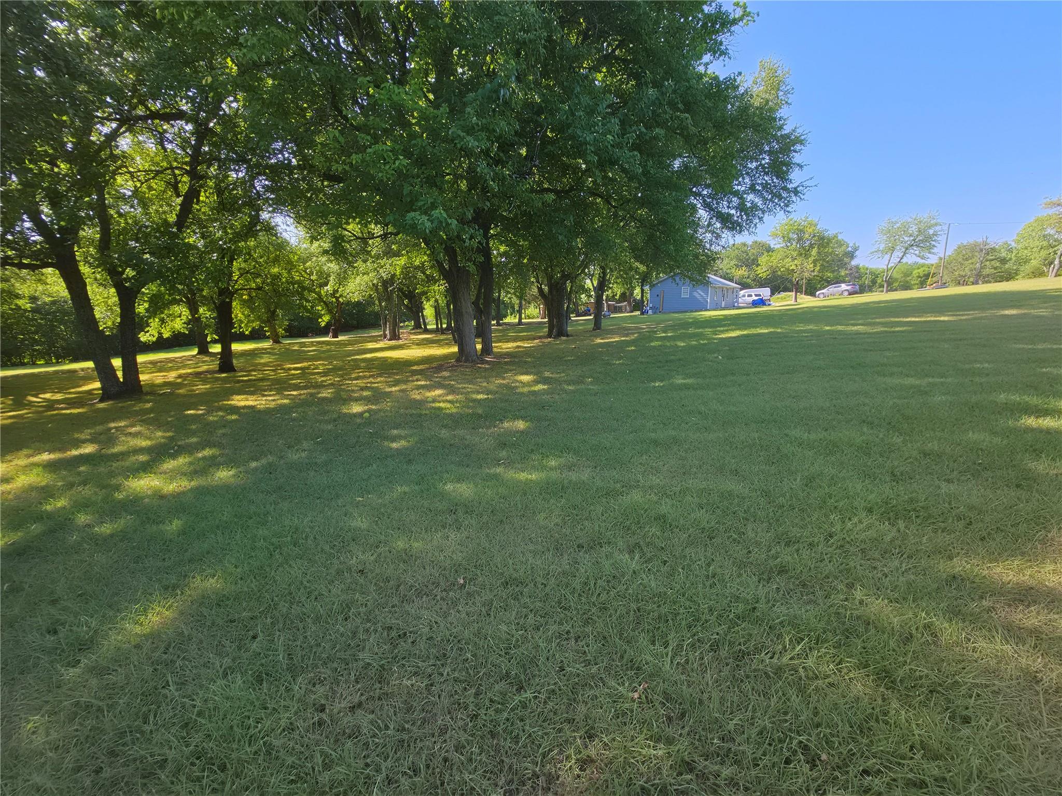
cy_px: 398
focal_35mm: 13
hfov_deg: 106.2
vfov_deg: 89.9
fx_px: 399
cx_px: 531
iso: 16
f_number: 1.9
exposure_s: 1/323
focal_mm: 2.2
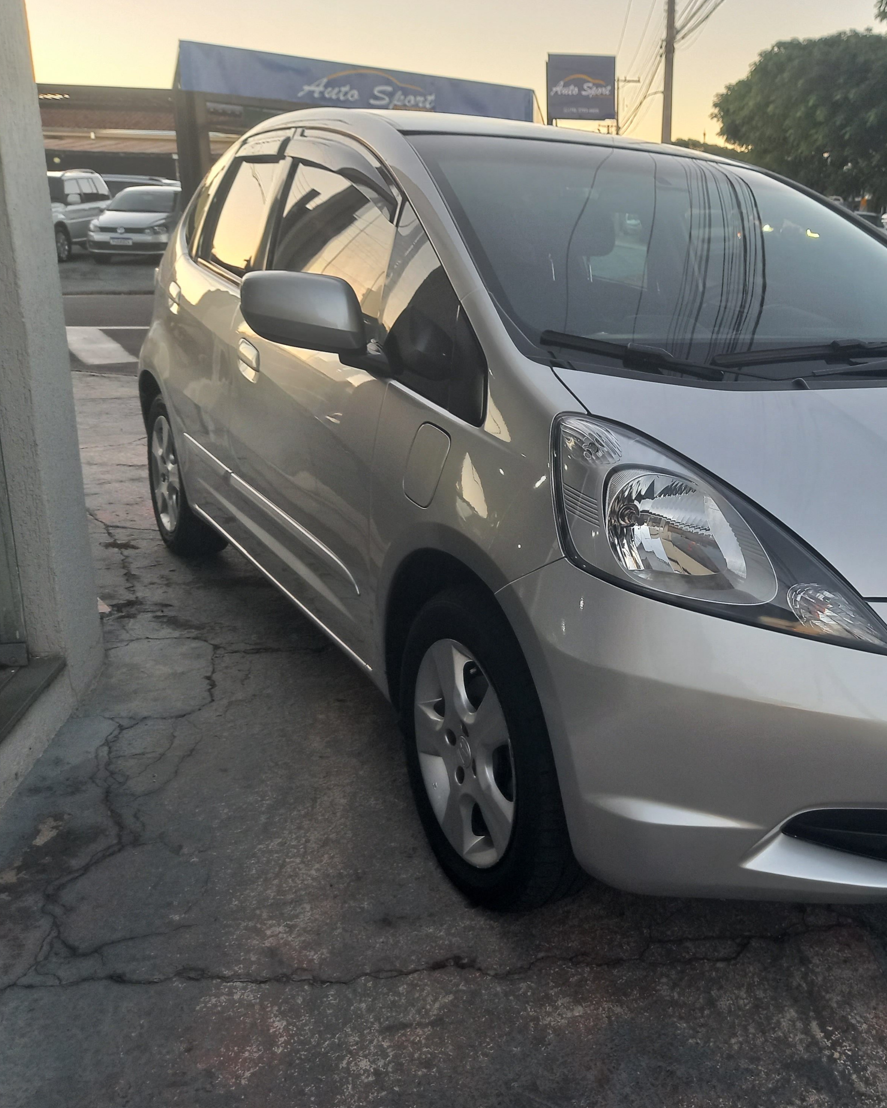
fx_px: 1083
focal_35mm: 33
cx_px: 661
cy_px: 554
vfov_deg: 54.2
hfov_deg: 43.2
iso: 64
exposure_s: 1/60
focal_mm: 4.6
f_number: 2
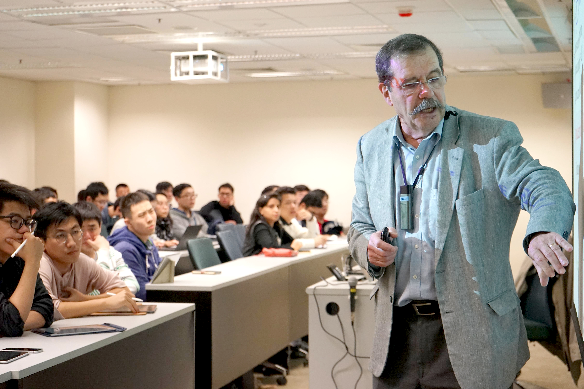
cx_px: 292
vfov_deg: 19.5
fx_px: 1135
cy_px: 194
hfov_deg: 28.8
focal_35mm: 70
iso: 3200
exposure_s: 1/160
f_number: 5.6
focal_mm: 70
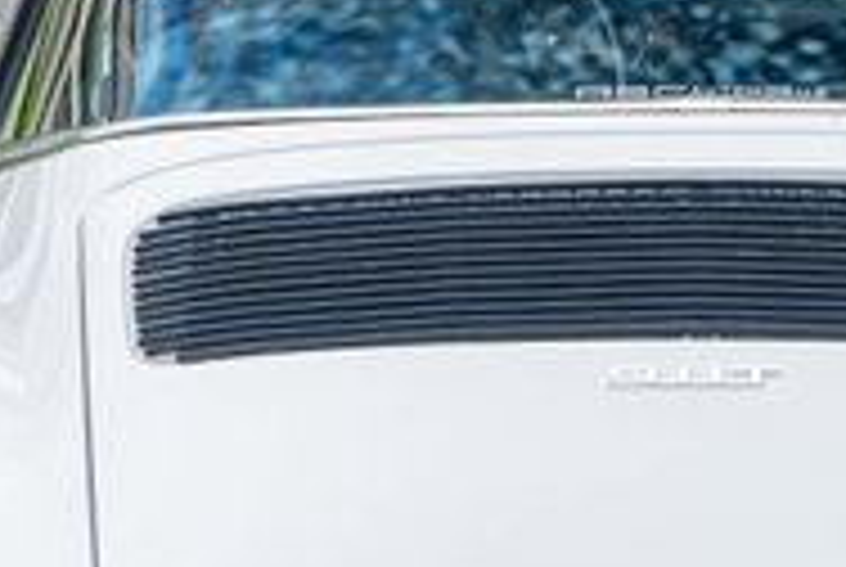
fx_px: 6426
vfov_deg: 5.1
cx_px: 700
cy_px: 225
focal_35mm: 273
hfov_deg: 7.5
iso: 50
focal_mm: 67
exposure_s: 1/40
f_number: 5.6
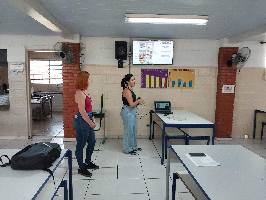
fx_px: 231
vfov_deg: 46.8
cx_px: 133
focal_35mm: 30
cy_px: 100
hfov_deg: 60.0
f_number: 1.8
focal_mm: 4.6
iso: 250
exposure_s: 1/120
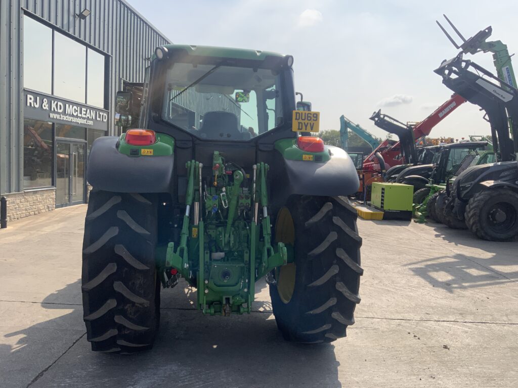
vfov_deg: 48.2
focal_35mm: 29
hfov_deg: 61.7
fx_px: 434
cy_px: 194
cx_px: 259
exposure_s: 1/2141
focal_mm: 3
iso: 16
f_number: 1.8
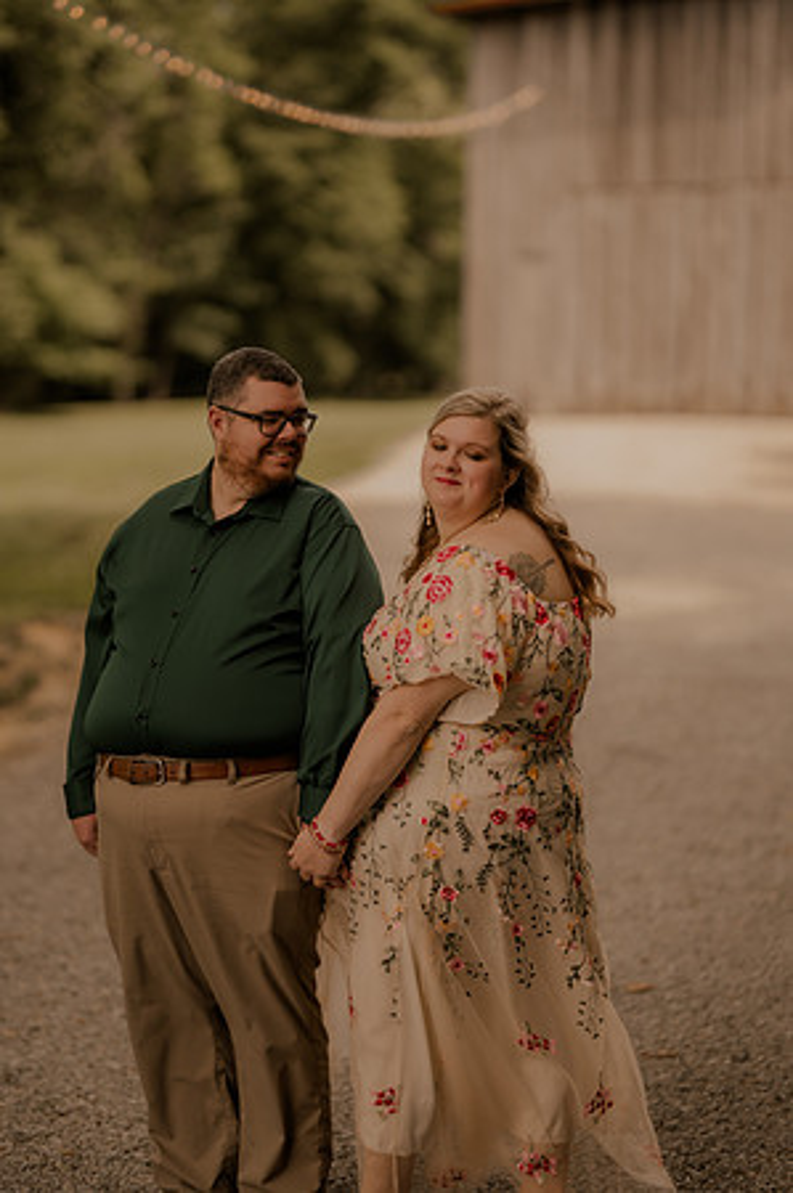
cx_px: 396
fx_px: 2815
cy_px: 596
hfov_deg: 16.0
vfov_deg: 23.9
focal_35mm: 85
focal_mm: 85
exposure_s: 1/2500
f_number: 1.4
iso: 250
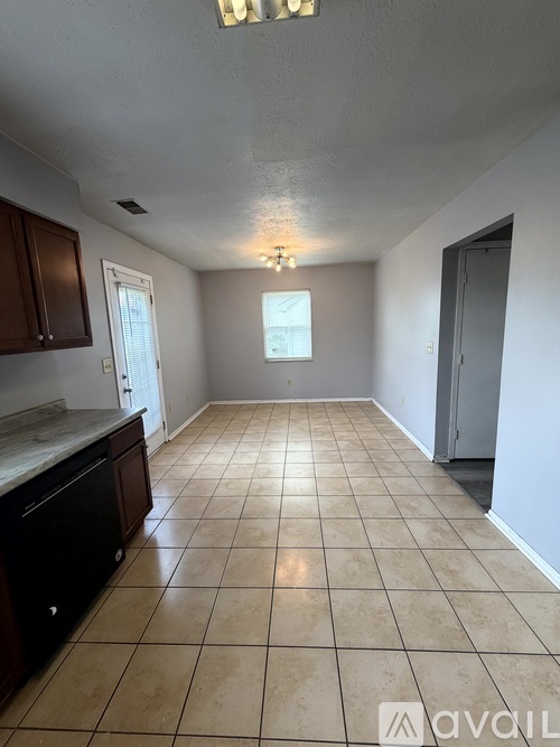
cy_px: 374
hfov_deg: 85.7
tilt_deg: -9.8
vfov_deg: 102.1
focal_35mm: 14
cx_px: 280
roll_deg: +2.0
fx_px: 302
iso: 200
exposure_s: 1/120
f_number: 2.2
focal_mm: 2.22
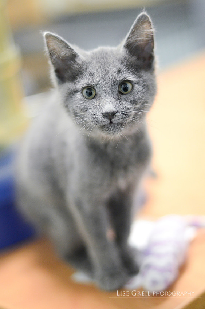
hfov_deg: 18.1
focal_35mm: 75
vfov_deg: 27.0
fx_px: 643
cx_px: 102
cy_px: 154
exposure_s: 1/160
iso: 1000
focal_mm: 50
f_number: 1.4
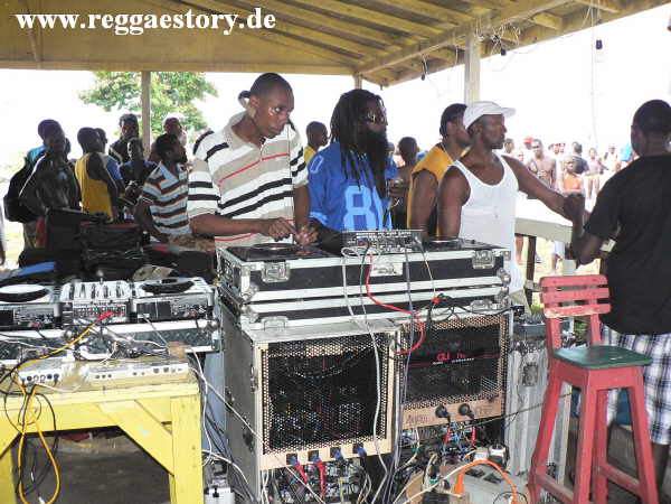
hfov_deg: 52.6
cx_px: 336
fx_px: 678
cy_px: 252
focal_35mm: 35
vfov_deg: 40.7
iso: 400
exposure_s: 1/60
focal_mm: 6
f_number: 2.8
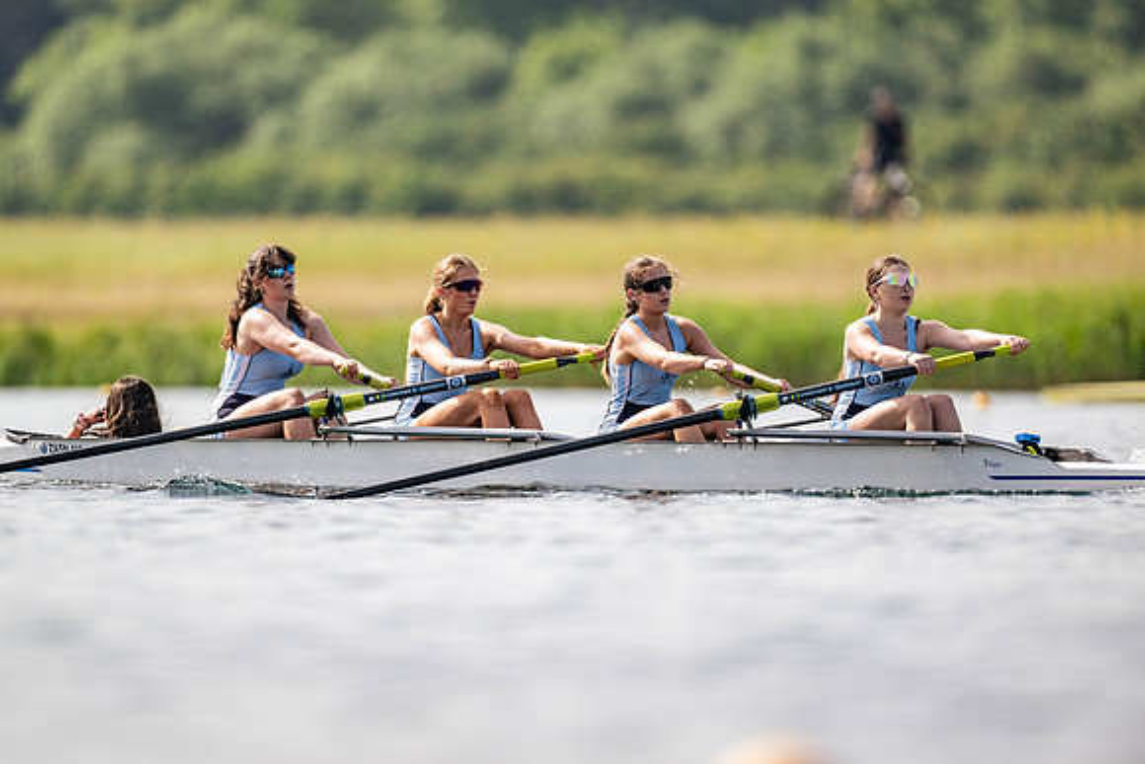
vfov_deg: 2.3
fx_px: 19097
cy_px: 382
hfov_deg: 3.4
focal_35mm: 600
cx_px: 572
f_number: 4
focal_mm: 600
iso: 160
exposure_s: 1/2500
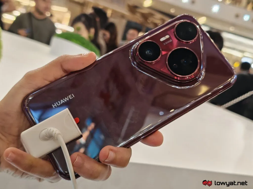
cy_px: 94
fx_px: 336
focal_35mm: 46
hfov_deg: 41.2
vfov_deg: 31.5
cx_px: 126
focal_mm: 5.4
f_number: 1.6
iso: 80
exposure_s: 1/50
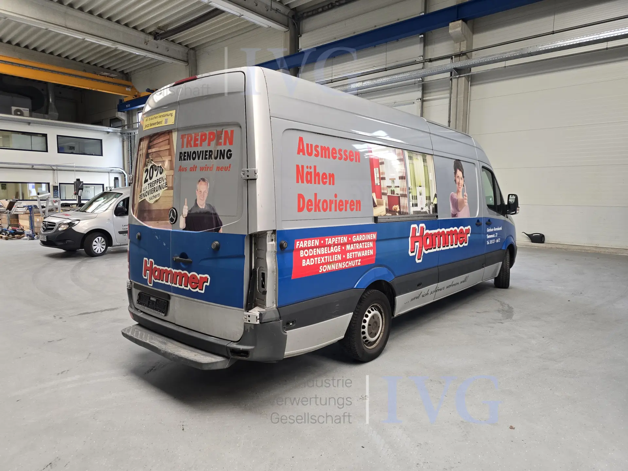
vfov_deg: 58.9
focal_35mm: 23
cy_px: 236
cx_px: 314
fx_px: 417
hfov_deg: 73.9
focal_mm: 6.3
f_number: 1.7
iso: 200
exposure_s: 1/180
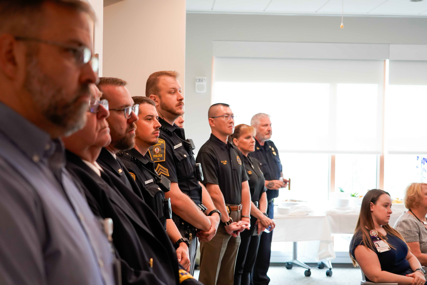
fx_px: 723
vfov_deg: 22.3
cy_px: 142
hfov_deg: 32.9
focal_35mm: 61
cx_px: 214
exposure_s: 1/160
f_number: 5
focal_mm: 61
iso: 2000
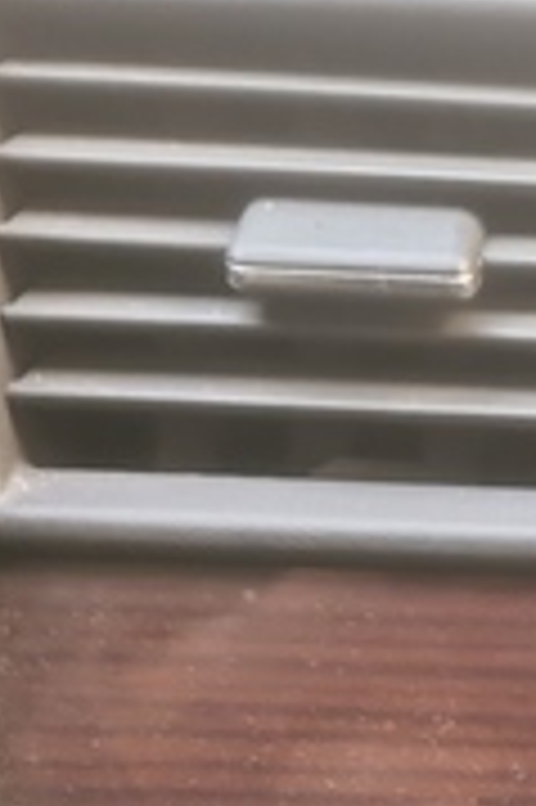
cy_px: 1004
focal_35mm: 94
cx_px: 968
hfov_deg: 13.1
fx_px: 2103
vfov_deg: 20.1
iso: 100
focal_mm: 5.58
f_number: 1.8
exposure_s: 1/100
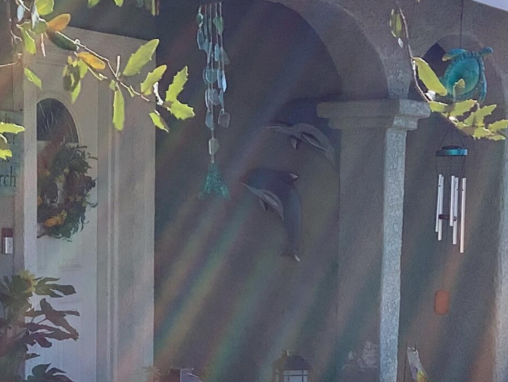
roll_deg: -0.2
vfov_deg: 14.3
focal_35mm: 101
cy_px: 420
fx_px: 1482
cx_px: 82
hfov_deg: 19.2
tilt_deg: -9.3
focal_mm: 3.3
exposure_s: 1/351
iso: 25
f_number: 2.4
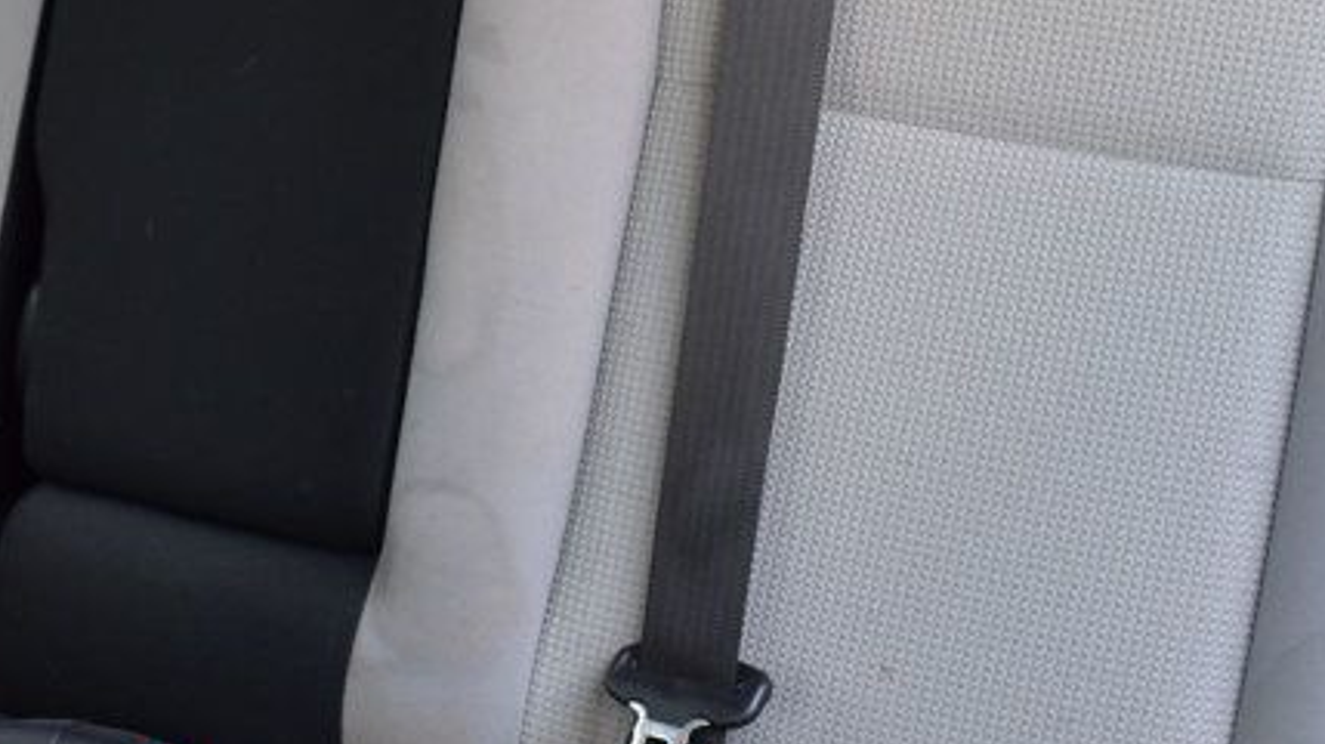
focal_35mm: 75
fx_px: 2634
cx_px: 664
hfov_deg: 28.2
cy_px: -40
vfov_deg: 15.7
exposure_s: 1/25
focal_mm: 20
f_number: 7.1
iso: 400
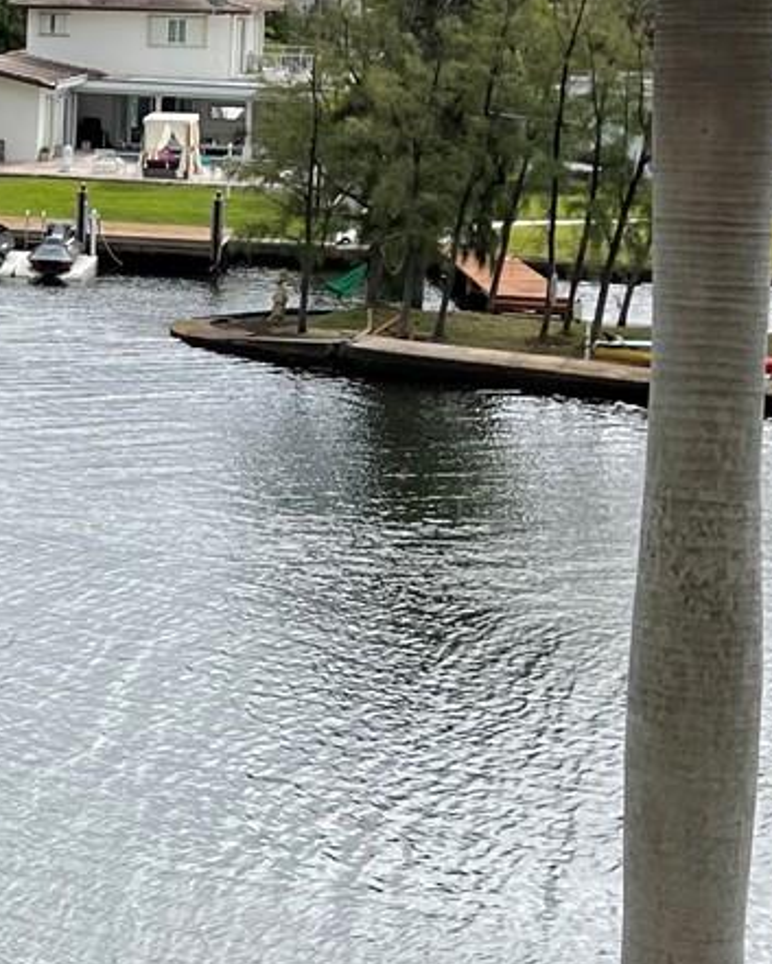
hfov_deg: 14.9
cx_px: -560
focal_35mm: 92
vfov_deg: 20.4
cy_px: 85
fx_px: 2627
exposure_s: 1/2488
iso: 32
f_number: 1.6
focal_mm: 5.1
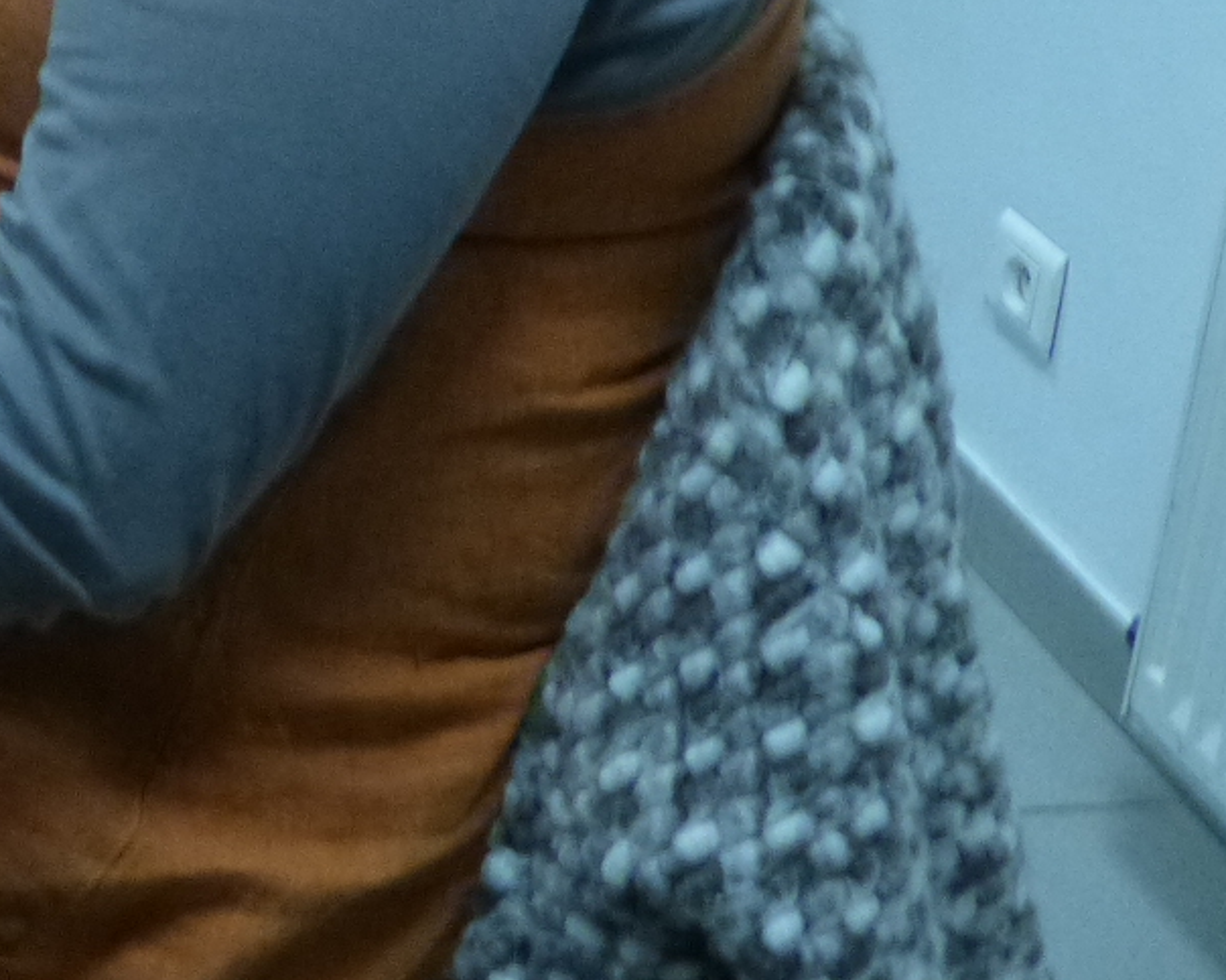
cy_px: -337
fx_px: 3483
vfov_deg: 15.2
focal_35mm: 96
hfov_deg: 18.6
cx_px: -339
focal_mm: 5.1
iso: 400
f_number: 2.9
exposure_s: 1/25
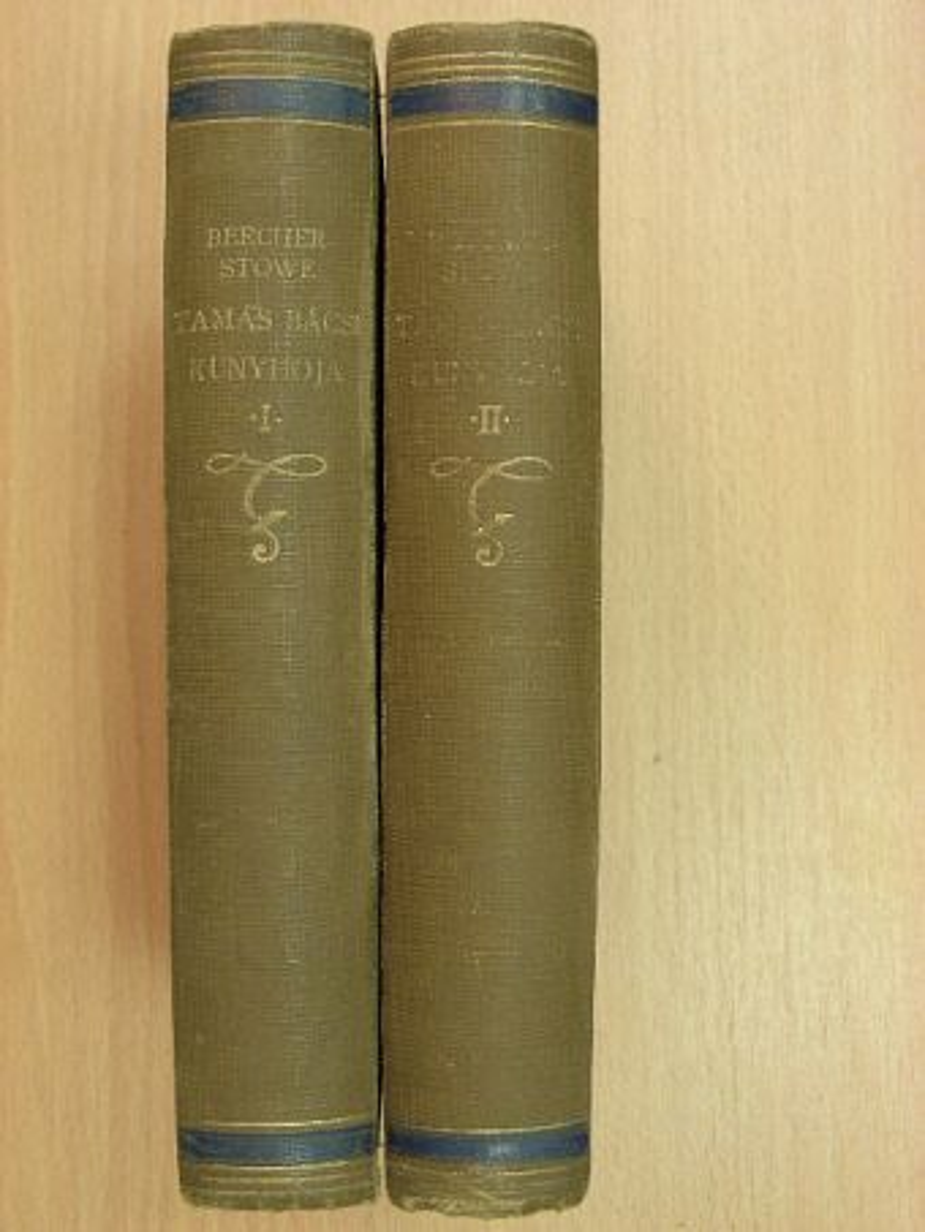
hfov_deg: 30.3
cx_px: 462
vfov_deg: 39.6
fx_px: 1709
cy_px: 616
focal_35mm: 48
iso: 200
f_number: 3.5
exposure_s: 1/19.3
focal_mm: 8
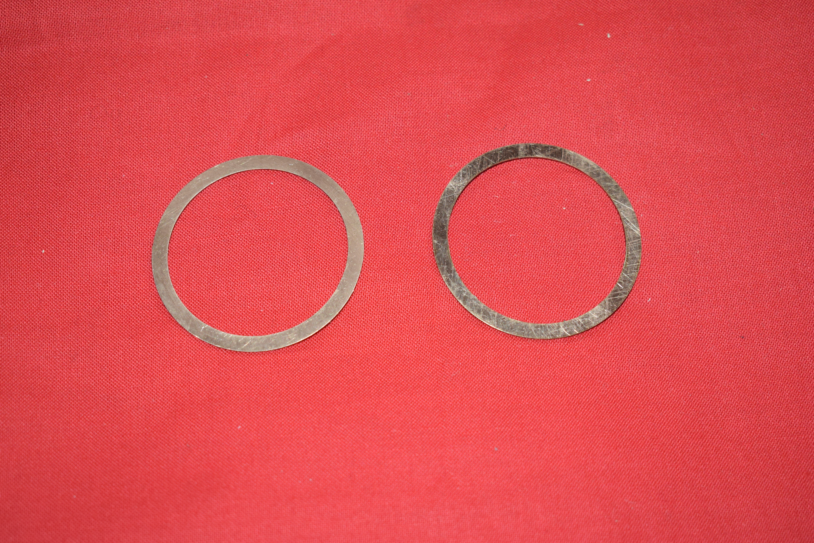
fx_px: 1357
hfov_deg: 33.4
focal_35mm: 60
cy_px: 272
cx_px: 407
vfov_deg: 22.6
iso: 800
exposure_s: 1/200
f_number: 5.6
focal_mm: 40
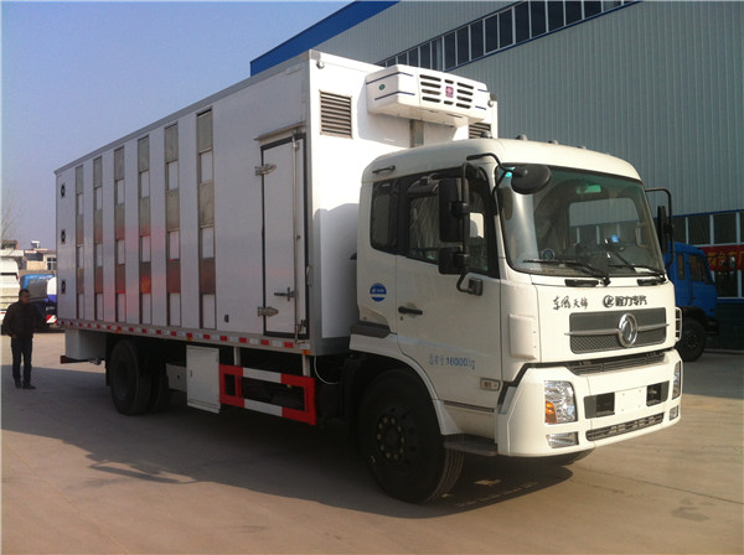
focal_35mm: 35
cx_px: 372
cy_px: 278
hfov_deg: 52.7
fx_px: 751
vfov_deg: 40.6
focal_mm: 3.85
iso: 80
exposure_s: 1/1207
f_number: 2.8
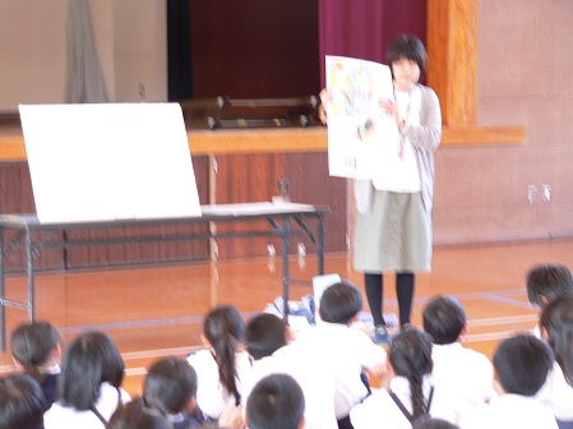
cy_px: 214
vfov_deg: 13.3
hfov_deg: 17.7
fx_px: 1836
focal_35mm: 111
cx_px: 286
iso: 100
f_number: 2.8
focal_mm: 18.5
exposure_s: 1/10
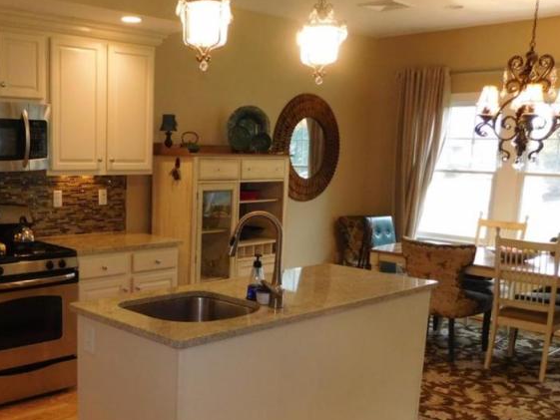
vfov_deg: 34.0
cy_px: 282
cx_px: 140
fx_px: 680
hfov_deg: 43.4
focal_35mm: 42
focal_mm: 4
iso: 200
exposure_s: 1/30
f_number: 3
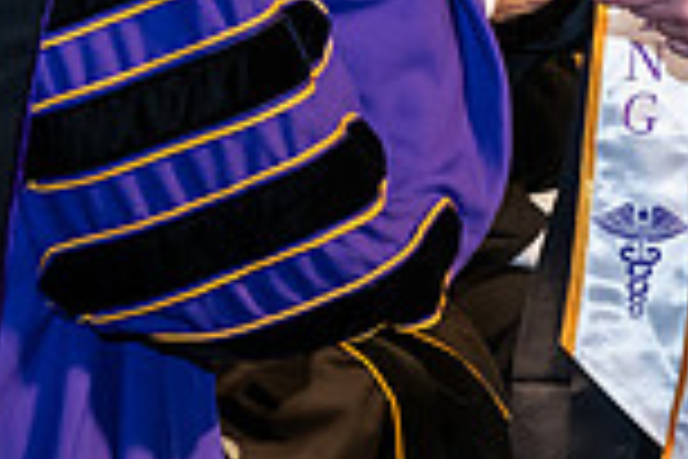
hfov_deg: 8.2
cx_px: 337
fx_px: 4777
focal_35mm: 250
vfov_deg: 5.4
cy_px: -268
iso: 1600
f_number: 6.3
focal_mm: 66
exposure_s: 1/200
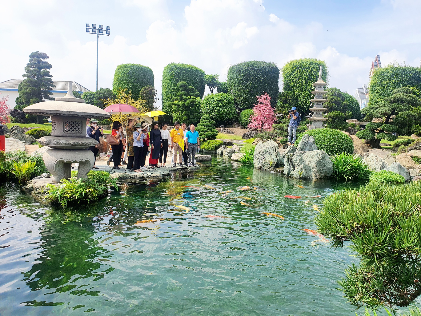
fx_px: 316
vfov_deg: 53.1
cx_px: 210
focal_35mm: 26
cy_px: 158
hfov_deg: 67.3
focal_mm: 4.3
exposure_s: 1/1667
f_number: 2.4
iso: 50
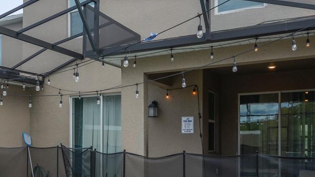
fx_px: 369
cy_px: 131
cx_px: 64
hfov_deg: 44.1
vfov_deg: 26.7
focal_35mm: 44
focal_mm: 13
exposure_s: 1/160
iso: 200
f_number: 8
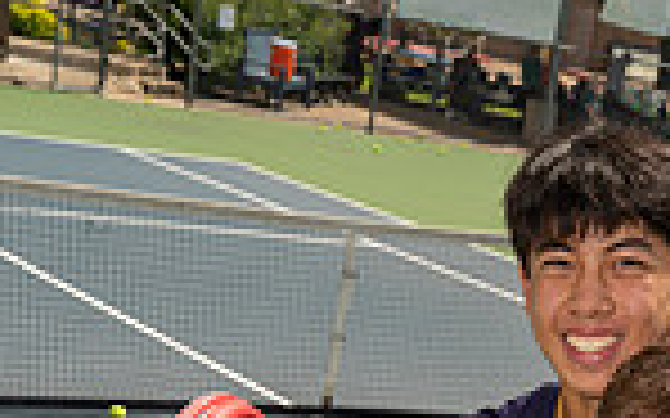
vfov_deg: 10.8
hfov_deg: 19.7
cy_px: 953
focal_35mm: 105
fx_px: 1917
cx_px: 517
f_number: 8
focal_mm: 34
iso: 100
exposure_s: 1/250
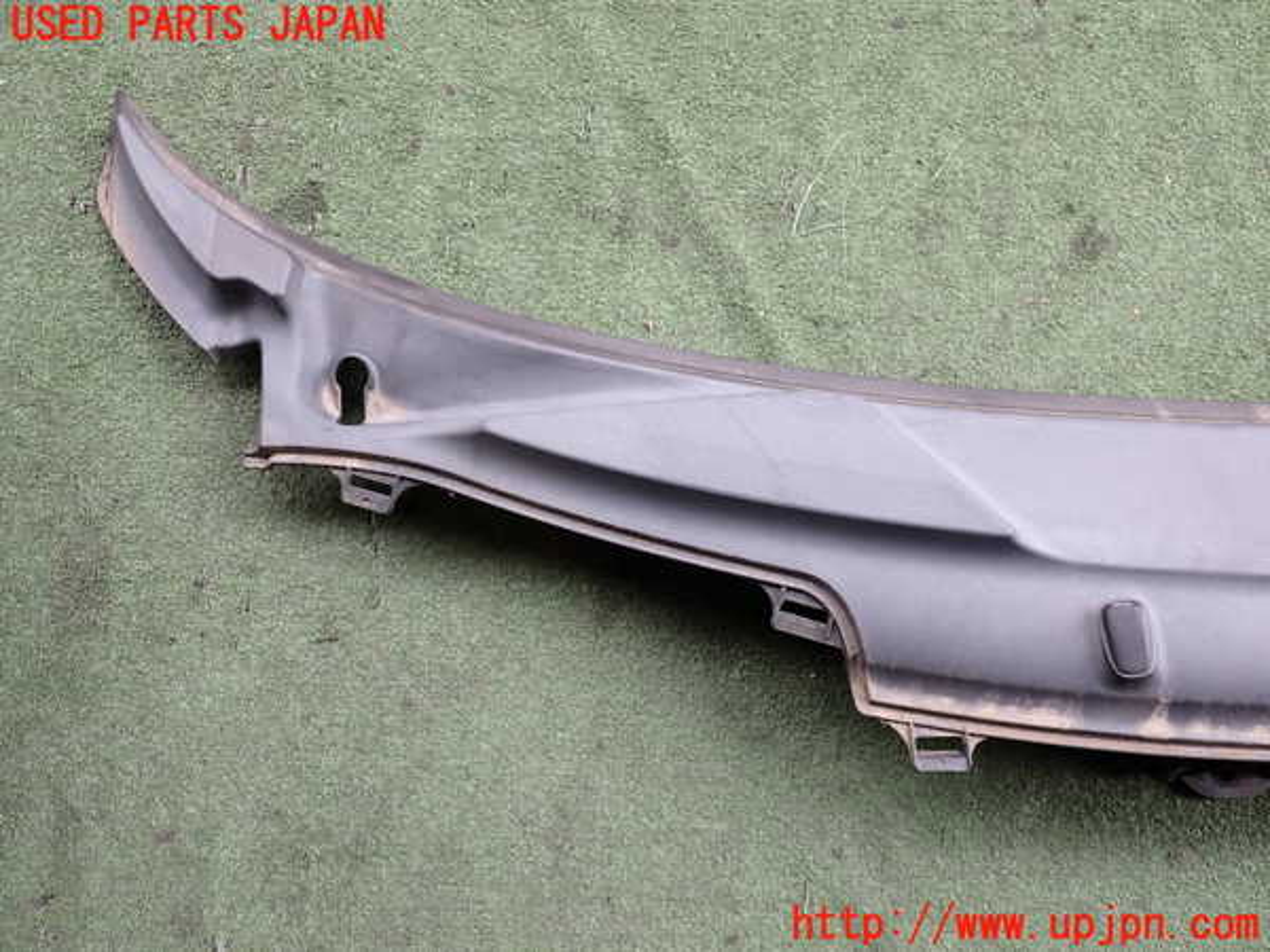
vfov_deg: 46.8
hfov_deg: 60.0
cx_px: 635
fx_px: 1101
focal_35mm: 30
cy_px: 476
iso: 100
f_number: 2.3
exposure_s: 1/125
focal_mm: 5.4
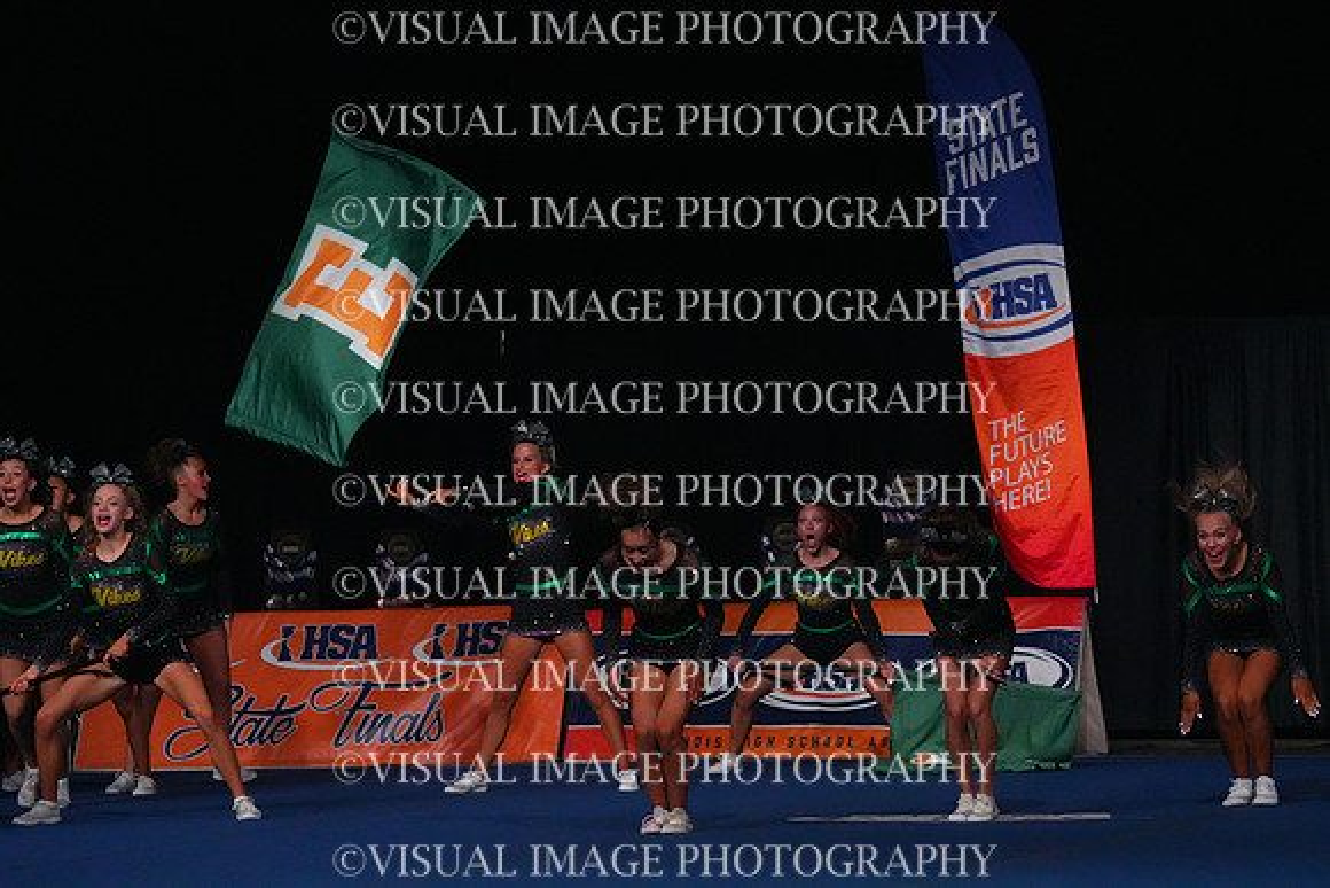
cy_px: 444
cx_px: 665
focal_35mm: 170
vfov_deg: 8.1
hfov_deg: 12.1
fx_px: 6282
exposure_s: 1/1250
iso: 16000
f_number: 5.6
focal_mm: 170
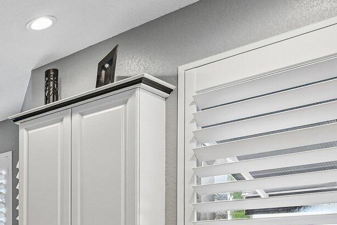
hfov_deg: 31.0
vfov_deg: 25.7
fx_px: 440
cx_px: -117
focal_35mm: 47
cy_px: 268
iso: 2500
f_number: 8
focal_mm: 14
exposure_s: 1/200
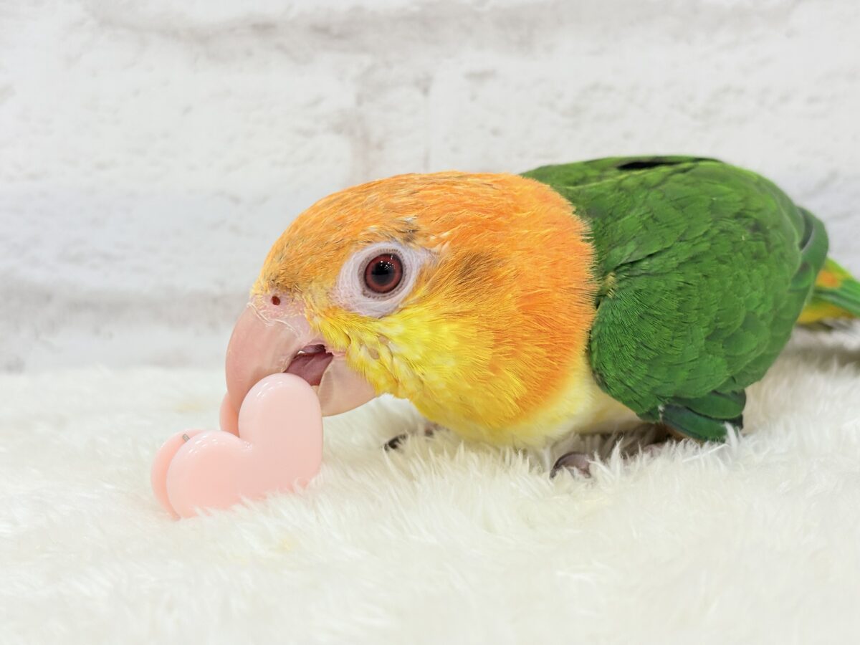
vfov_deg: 28.0
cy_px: 322
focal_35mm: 52
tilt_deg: -7.6
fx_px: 1292
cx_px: 430
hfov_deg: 36.8
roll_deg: +2.0
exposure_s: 1/50
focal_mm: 5.96
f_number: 1.6
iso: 40
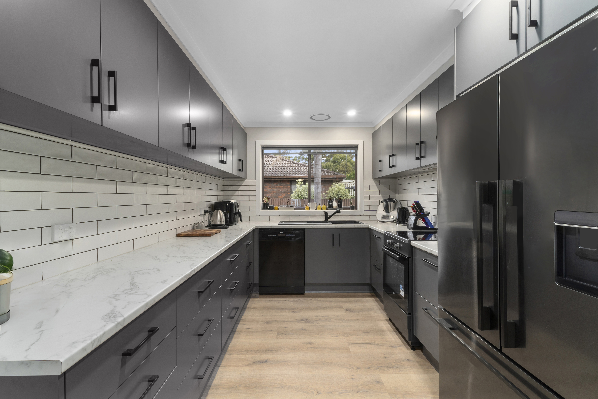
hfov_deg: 100.4
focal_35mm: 15
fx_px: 249
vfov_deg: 77.3
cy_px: 200
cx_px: 299
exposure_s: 2.5
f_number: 11
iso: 100
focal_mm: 10
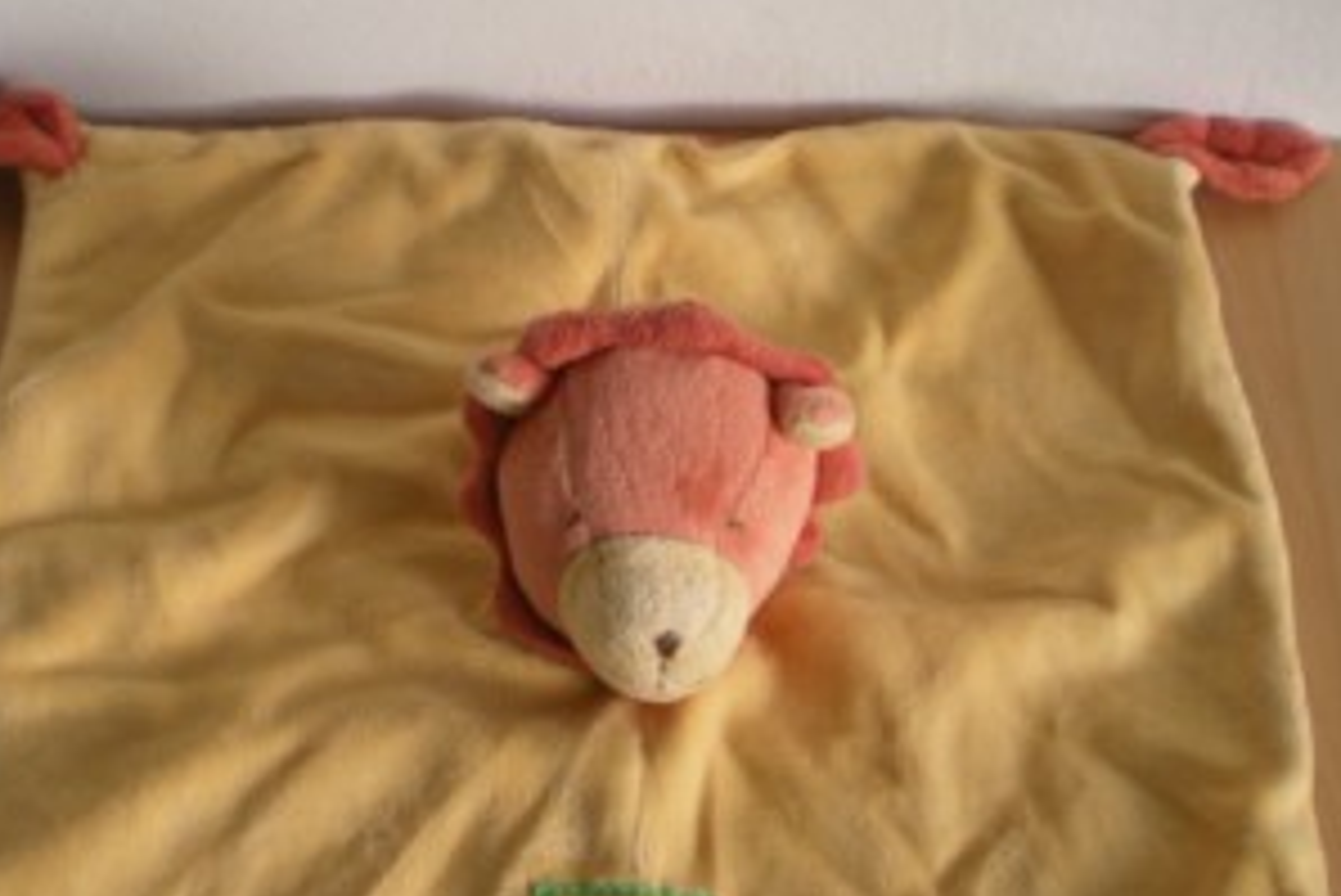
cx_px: 608
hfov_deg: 29.2
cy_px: 509
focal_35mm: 69
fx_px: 2571
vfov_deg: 19.7
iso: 105
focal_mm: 6.3
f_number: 3.1
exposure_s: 1/60
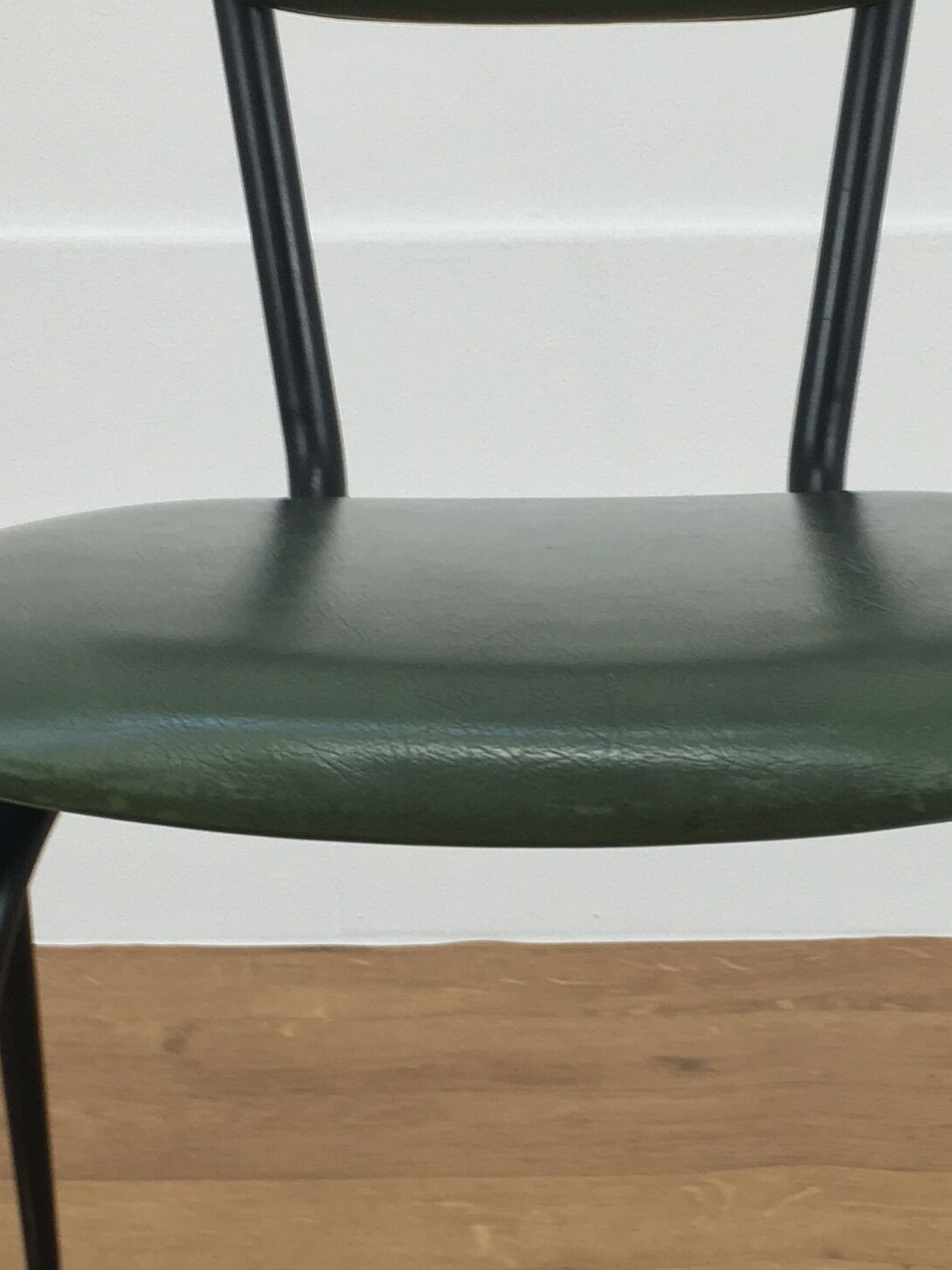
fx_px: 2934
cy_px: 900
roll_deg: -0.1
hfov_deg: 18.4
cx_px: 592
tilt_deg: -19.5
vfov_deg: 24.2
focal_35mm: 80
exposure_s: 1/33
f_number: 2.2
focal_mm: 4.15
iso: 40
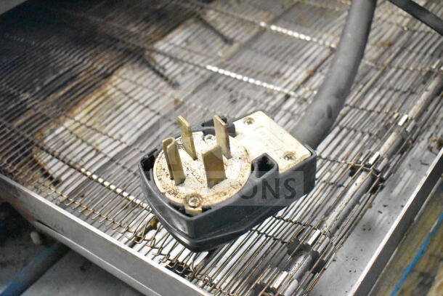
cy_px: 148
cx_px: 222
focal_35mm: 46
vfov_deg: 29.0
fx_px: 572
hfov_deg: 42.3
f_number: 4.2
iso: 22800
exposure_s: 1/50
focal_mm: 31
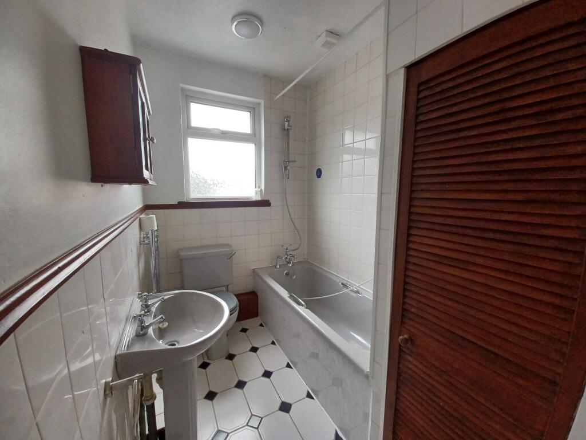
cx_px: 293
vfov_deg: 89.9
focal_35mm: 13
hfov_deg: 106.2
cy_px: 220
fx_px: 220
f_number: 2.2
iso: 125
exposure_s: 1/50
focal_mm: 1.42
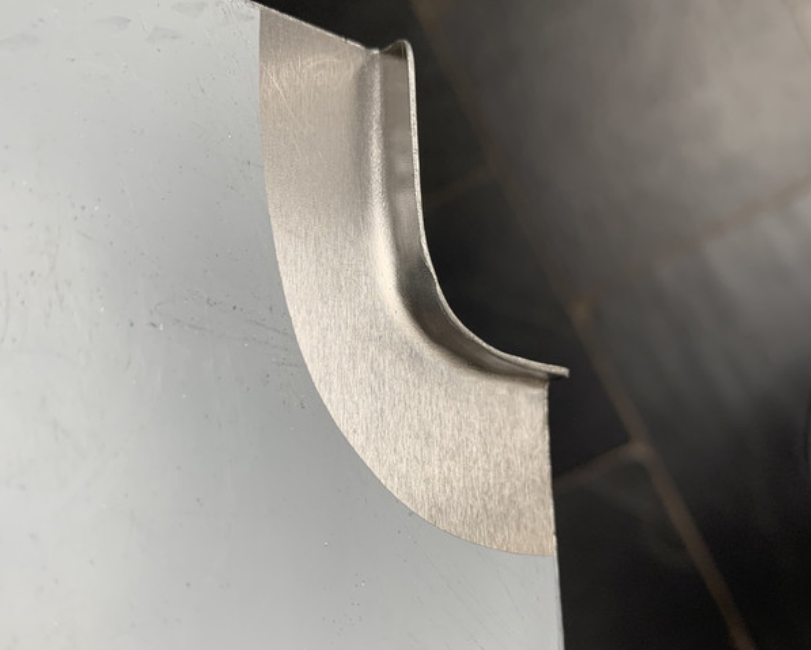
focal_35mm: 34
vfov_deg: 43.4
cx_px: 405
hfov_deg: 52.8
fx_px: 816
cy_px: 344
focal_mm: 4.25
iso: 80
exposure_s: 1/121
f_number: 1.8
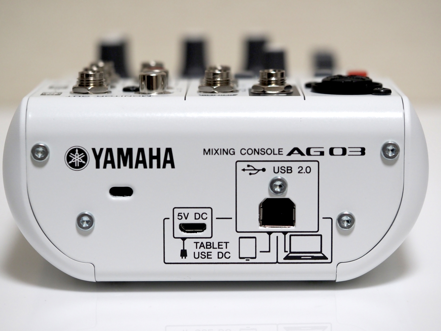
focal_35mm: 120
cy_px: 166
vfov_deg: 12.3
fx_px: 1529
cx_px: 220
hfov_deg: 16.4
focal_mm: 60
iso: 640
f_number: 2.8
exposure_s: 1/125
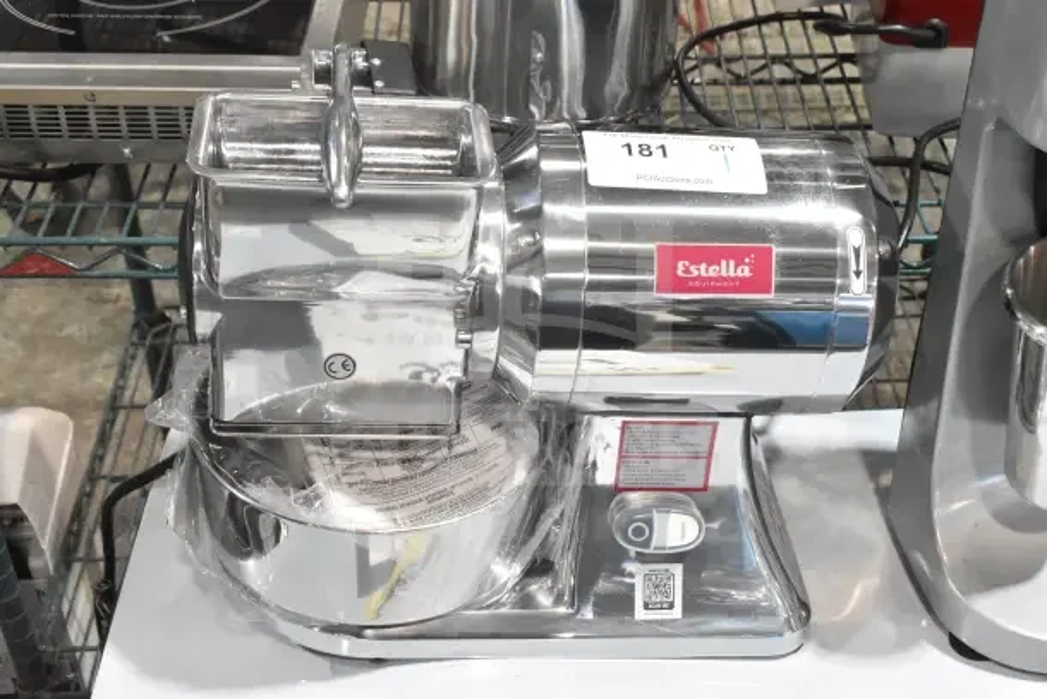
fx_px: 1527
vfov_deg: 25.8
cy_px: 350
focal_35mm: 52
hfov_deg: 37.8
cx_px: 524
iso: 6400
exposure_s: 1/250
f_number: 8
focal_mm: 35
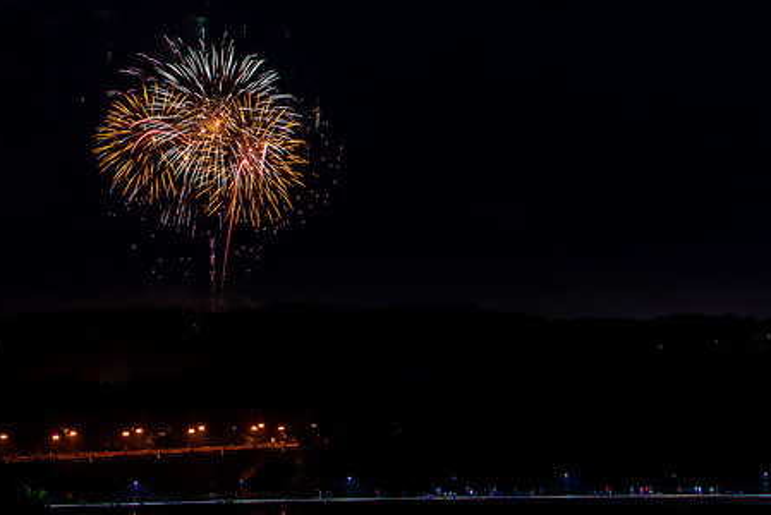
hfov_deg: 18.6
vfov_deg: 12.4
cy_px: 142
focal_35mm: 110
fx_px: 2357
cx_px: 395
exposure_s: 10
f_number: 6.3
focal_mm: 35
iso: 125
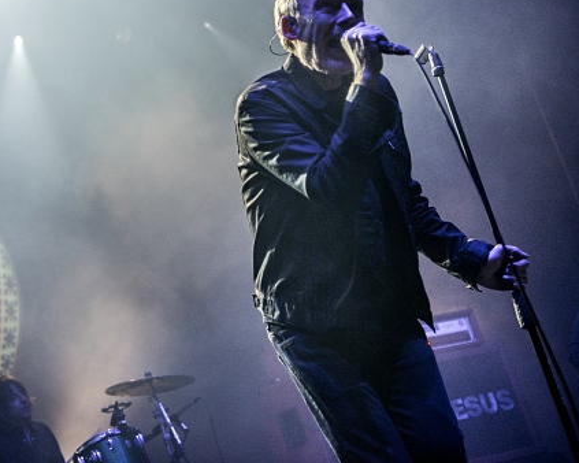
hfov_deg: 26.1
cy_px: 157
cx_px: 141
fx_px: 1233
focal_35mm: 72
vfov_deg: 21.2
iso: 800
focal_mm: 45
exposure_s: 1/100
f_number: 2.8
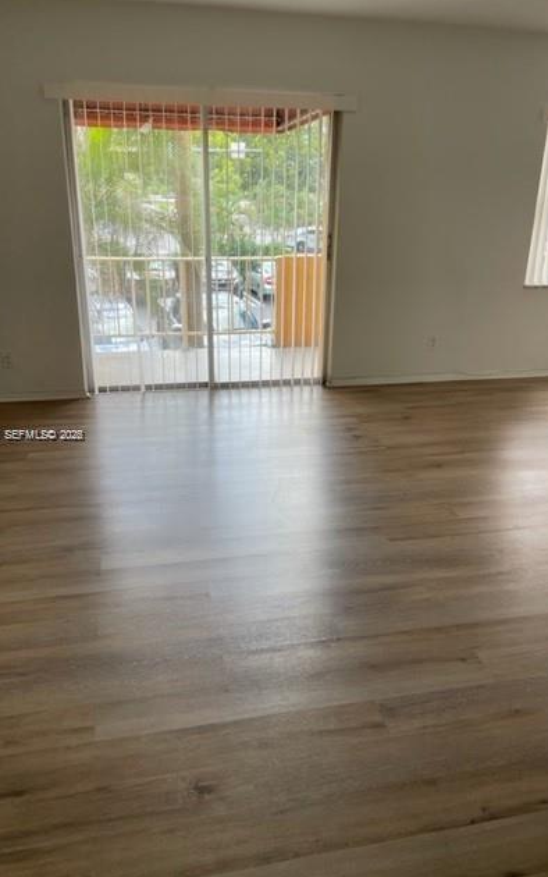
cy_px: 436
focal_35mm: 28
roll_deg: +0.1
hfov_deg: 44.6
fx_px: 669
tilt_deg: -19.9
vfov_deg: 66.5
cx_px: 278
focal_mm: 4.2
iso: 32
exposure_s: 1/121
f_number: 1.6
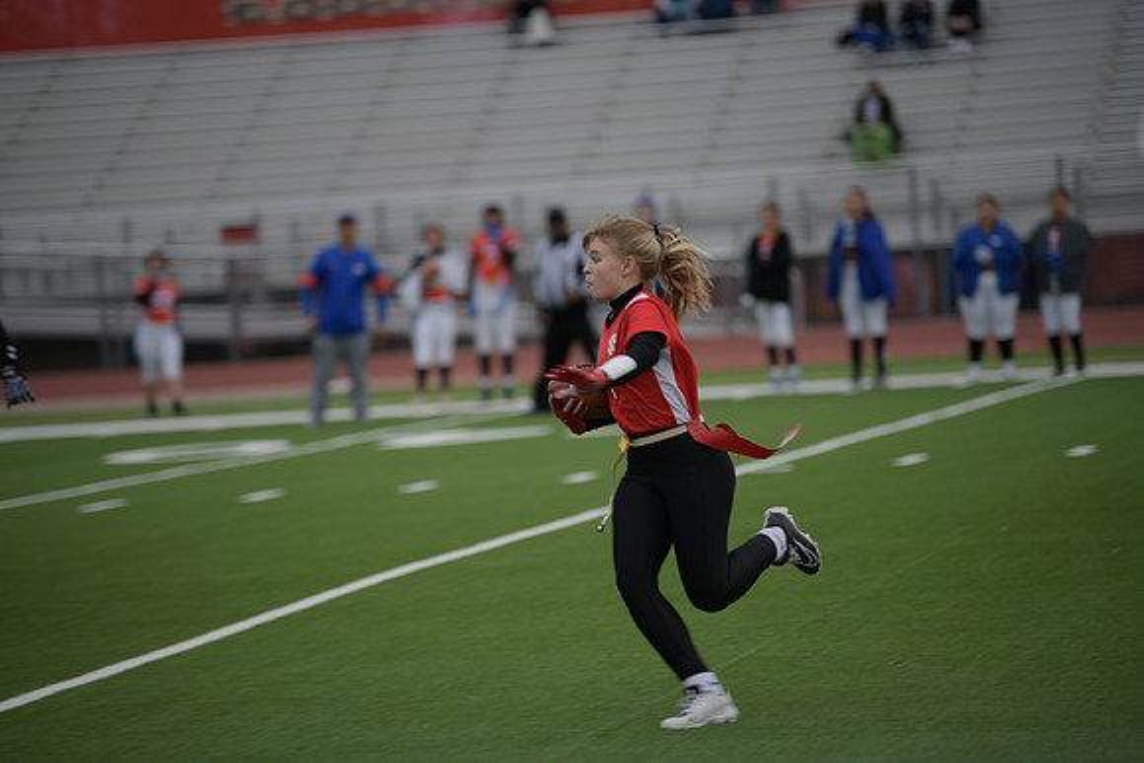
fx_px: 5562
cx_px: 572
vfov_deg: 7.9
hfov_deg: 11.7
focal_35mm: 175
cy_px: 382
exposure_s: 1/200
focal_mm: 175
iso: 200
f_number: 2.8
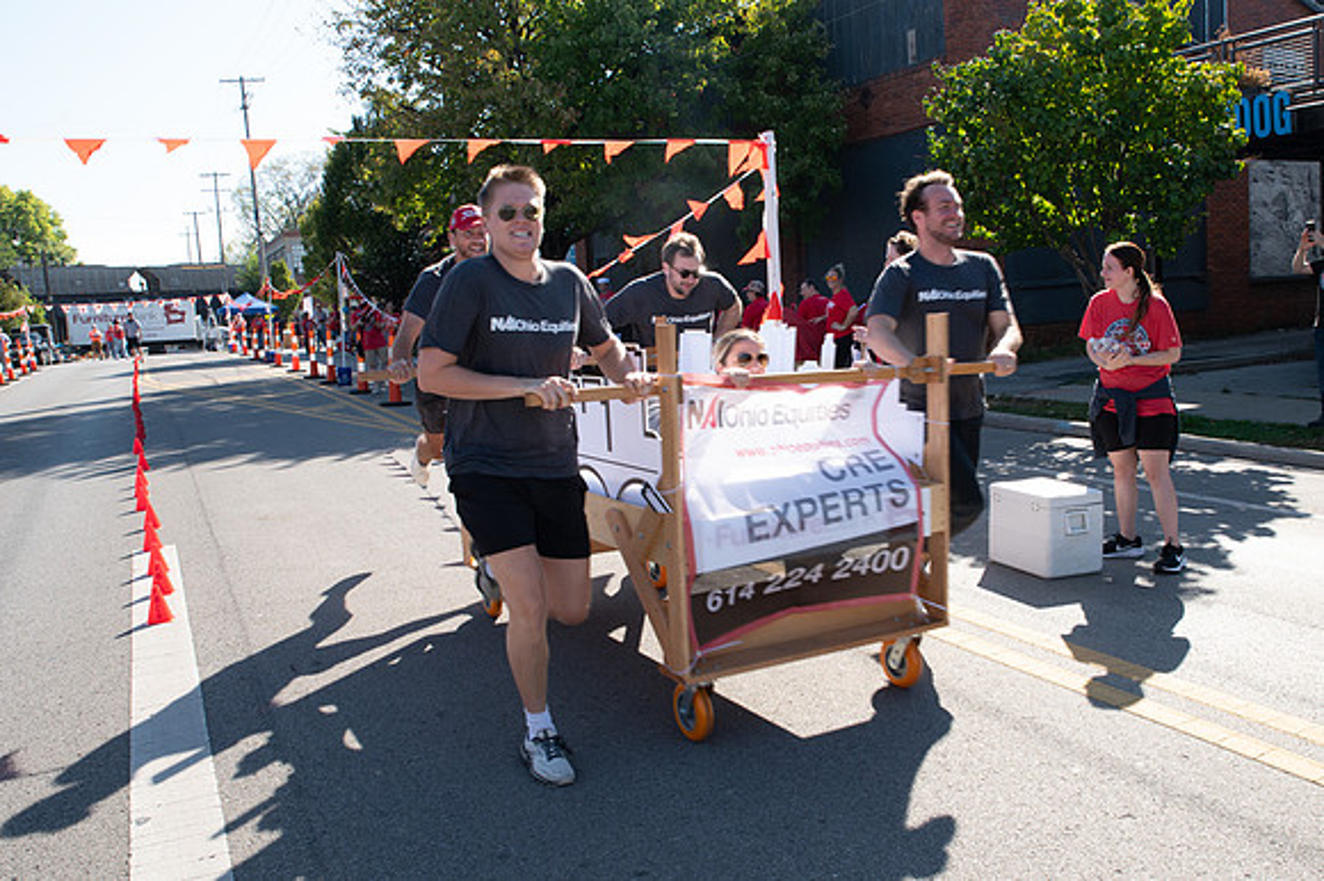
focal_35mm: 31
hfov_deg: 59.6
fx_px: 1151
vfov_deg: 41.8
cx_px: 746
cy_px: 485
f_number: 9
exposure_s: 1/200
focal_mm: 24
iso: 320
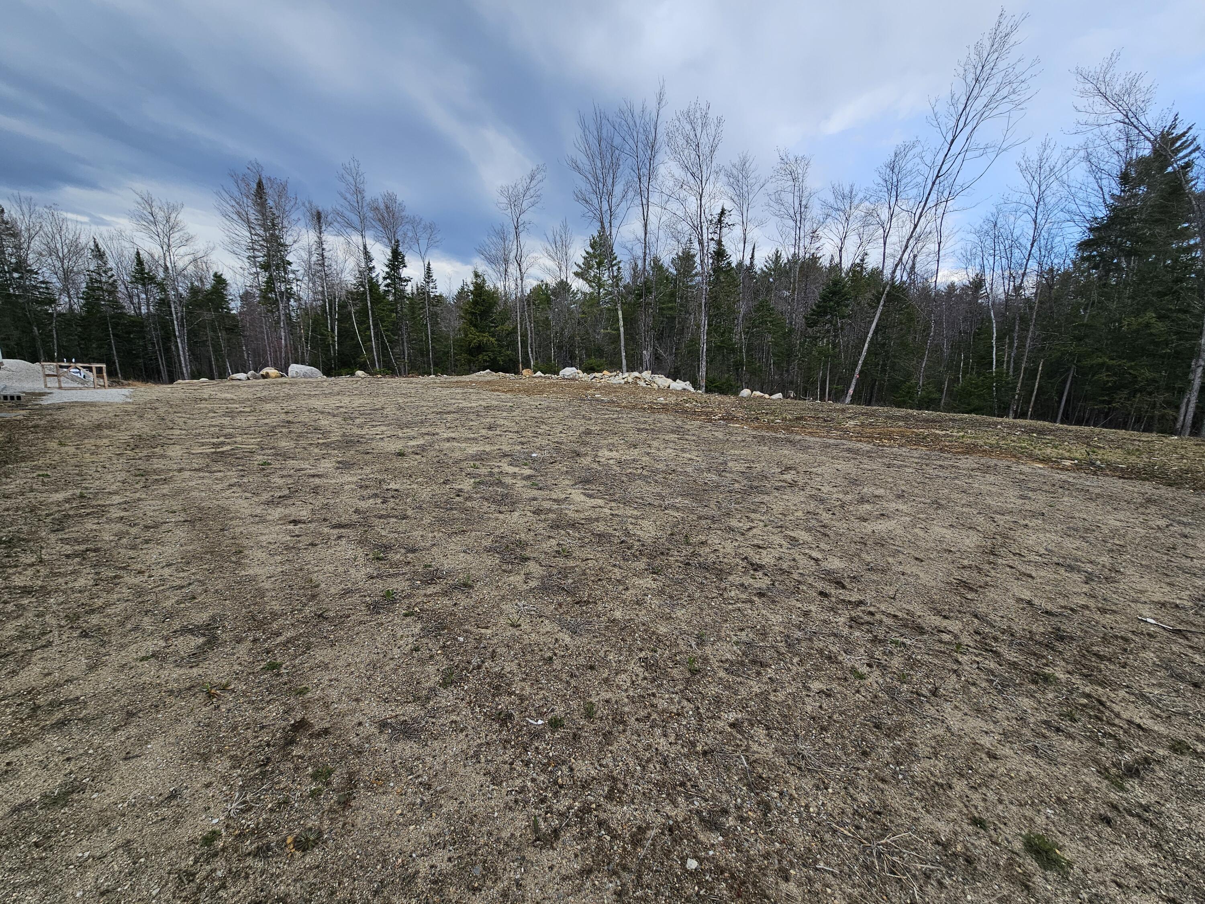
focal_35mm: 13
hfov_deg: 106.2
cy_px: 452
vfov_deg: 89.9
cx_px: 602
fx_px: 453
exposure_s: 1/1297
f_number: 2.2
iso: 50
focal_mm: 2.2
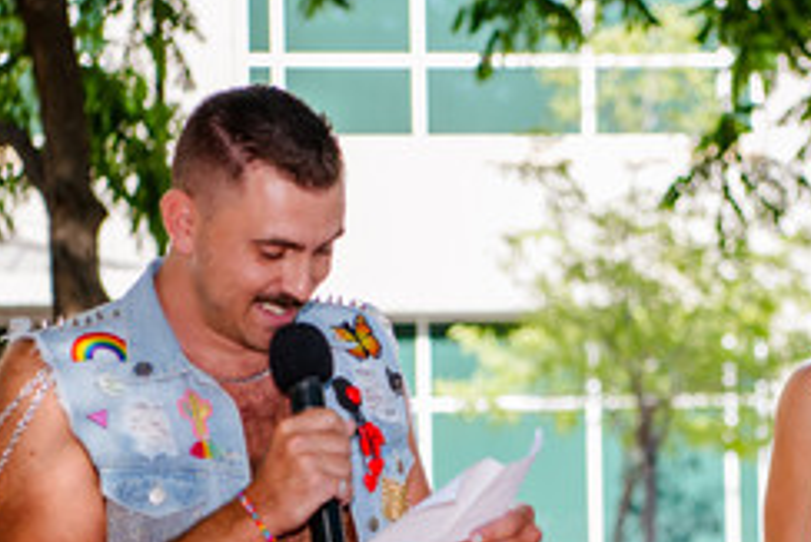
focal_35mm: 115
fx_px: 2592
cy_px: 326
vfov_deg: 11.9
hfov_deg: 17.6
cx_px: 642
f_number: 3.2
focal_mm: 65
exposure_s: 1/500
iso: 200
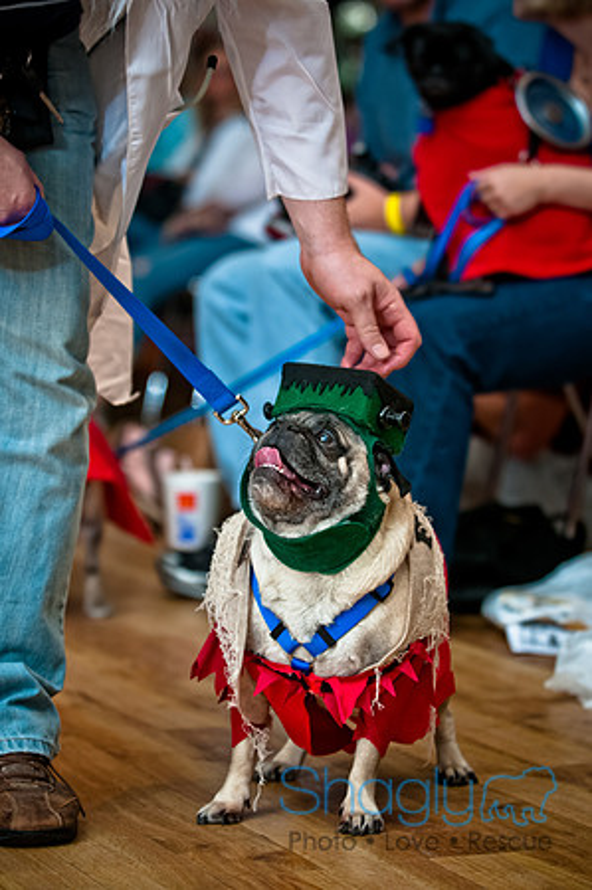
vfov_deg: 17.1
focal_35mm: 120
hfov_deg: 11.4
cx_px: 296
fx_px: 2967
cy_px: 445
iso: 200
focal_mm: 80
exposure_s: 1/200
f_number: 2.8
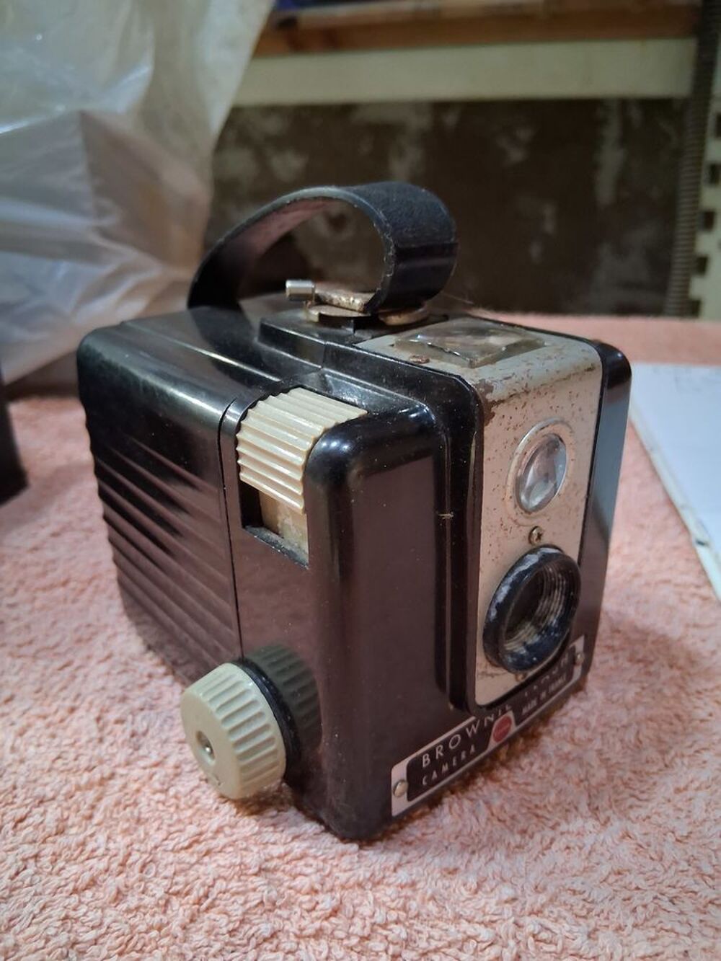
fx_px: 722
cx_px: 360
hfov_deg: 53.1
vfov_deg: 67.3
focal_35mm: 26
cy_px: 480
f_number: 1.8
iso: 640
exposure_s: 1/24
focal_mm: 3.98
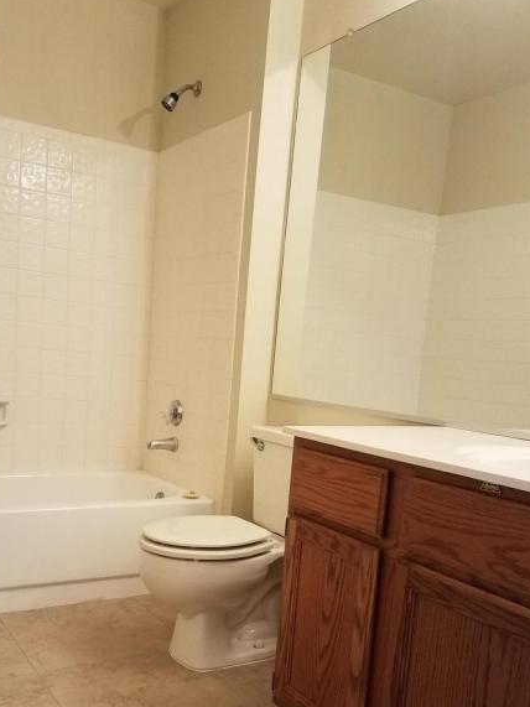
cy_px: 459
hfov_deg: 40.7
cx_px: 245
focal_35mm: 35
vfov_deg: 51.8
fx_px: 715
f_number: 1.7
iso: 160
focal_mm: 4.2
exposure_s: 1/60
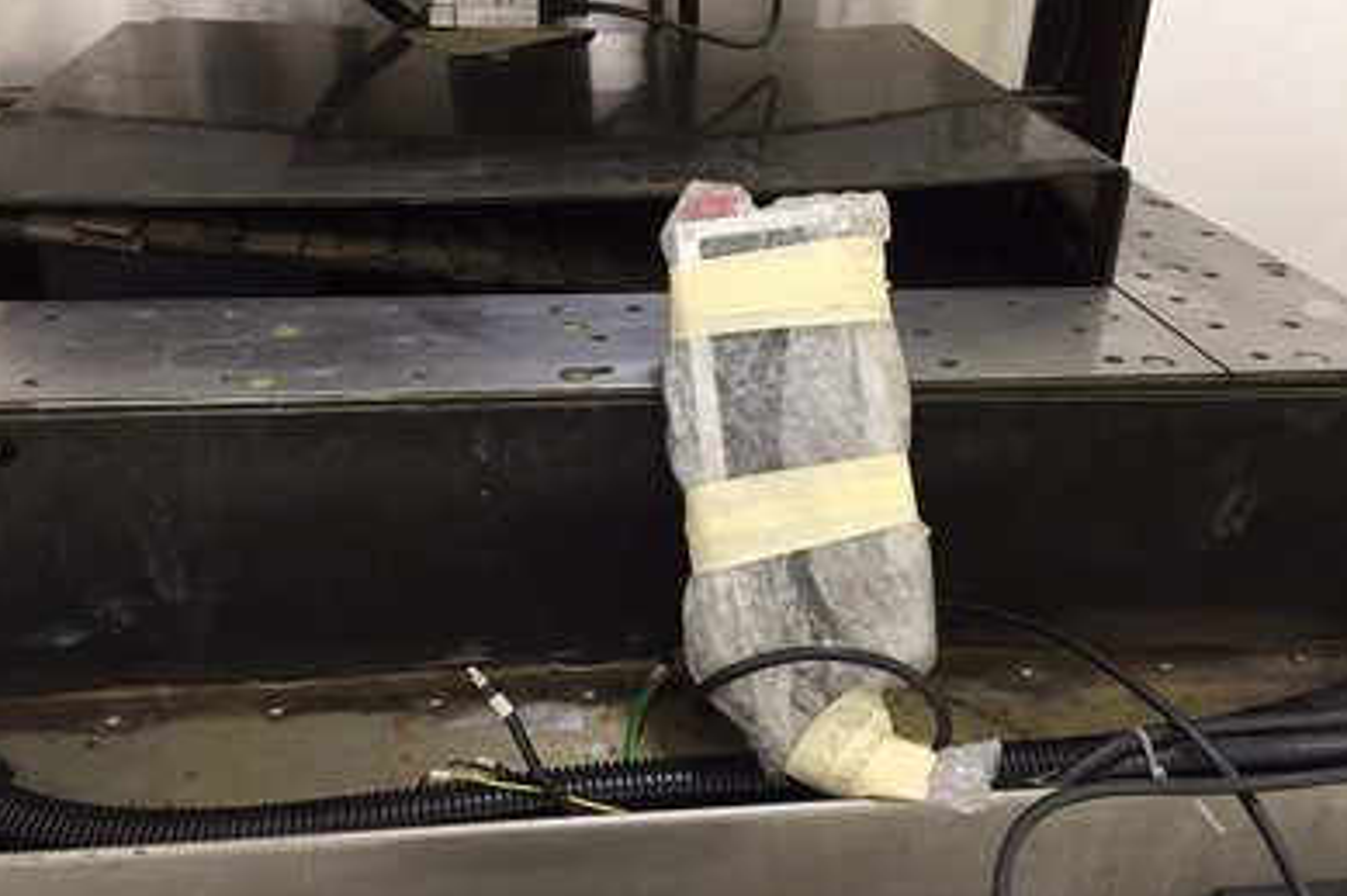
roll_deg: -2.4
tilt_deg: -23.3
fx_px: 1159
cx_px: 675
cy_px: 405
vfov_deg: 42.2
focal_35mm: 31
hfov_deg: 60.3
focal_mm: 4.15
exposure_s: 1/30
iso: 64
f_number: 2.2
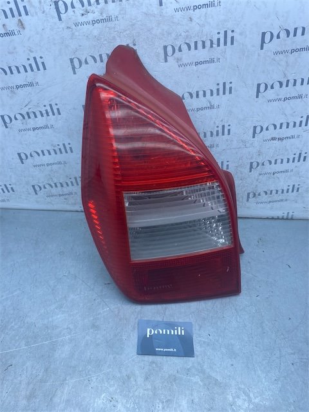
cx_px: 154
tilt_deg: -41.1
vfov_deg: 67.3
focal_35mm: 26
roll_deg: -5.4
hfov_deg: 53.1
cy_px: 206
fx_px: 309
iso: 32
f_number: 1.8
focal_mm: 4.25
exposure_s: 1/724
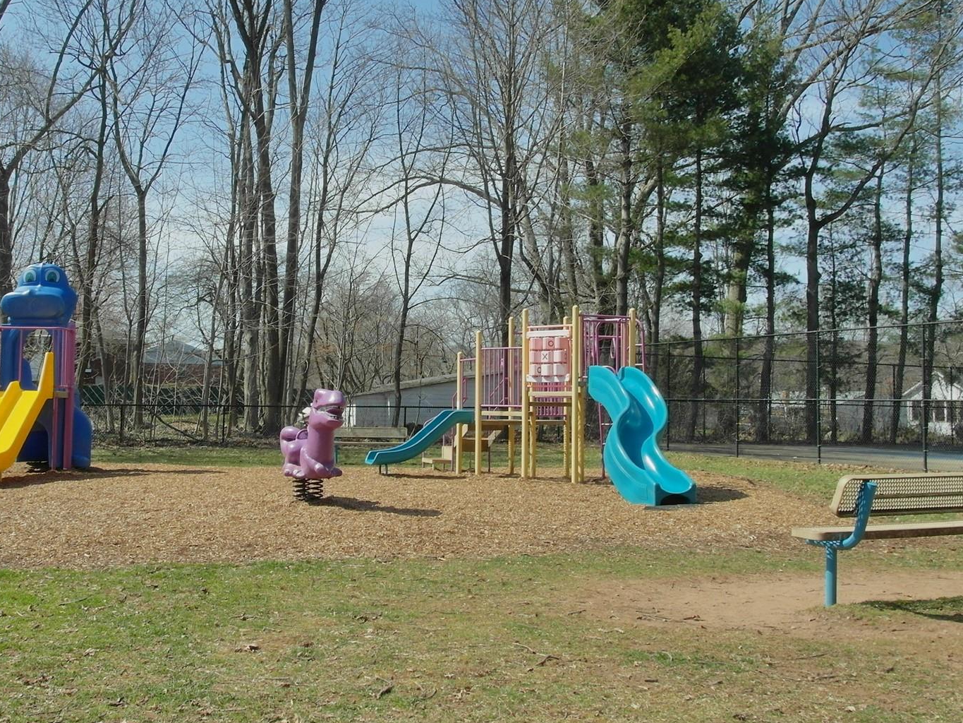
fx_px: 3005
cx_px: 387
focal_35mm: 108
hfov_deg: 18.2
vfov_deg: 13.7
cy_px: 298
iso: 80
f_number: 4.9
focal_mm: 15.6
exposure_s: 1/350
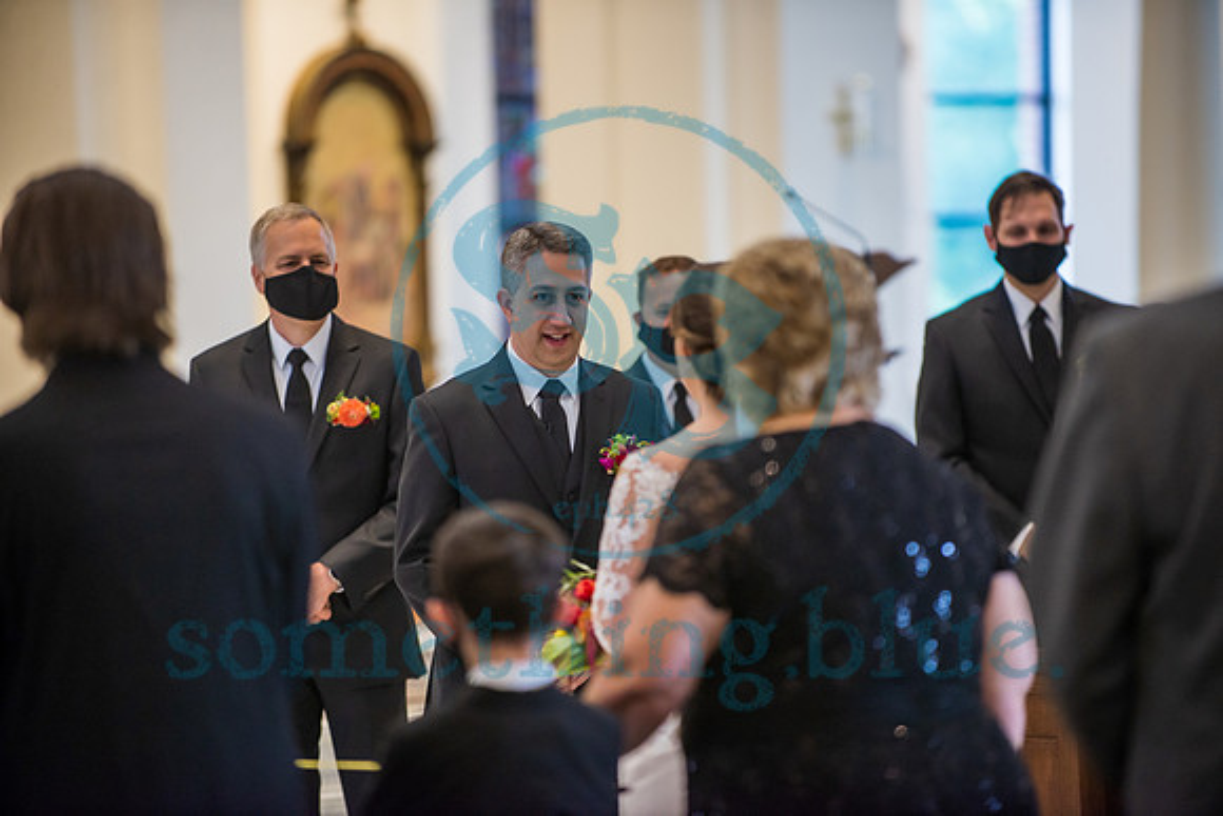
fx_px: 6796
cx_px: 612
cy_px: 408
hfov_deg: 10.3
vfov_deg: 6.9
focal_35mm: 200
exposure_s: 1/250
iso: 1250
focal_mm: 200
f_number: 2.8
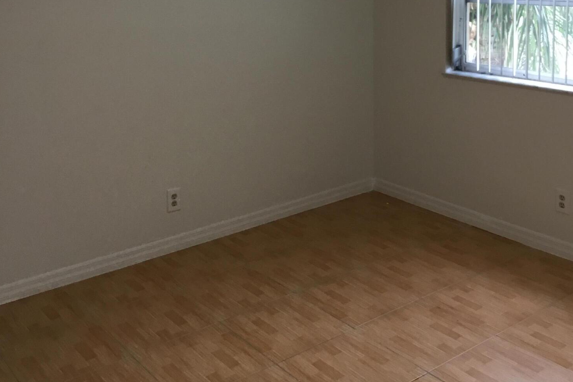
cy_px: 55
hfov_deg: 44.5
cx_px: 288
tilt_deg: -8.3
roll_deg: +1.6
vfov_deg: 29.5
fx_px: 700
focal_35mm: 44
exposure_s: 1/30
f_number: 2.4
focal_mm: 3.3
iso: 32
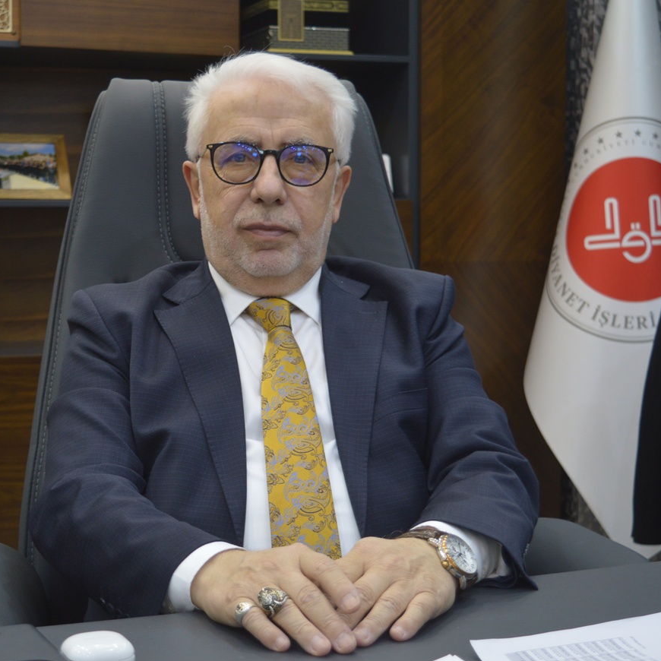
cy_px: 327
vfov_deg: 28.6
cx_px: 248
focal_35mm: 60
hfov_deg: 28.5
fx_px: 1296
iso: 400
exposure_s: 1/30
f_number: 4.2
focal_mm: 30
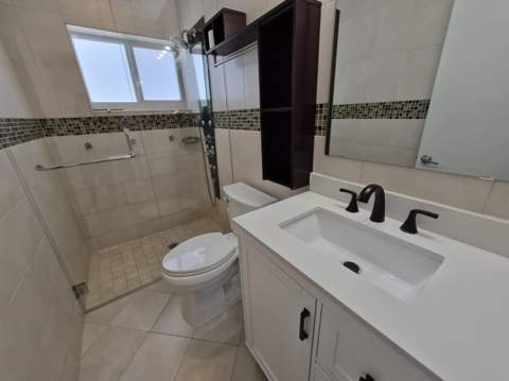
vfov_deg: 89.8
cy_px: 190
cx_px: 254
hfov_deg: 106.2
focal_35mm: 13
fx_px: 191
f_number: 2.2
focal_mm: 1.7
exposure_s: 1/60
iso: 50
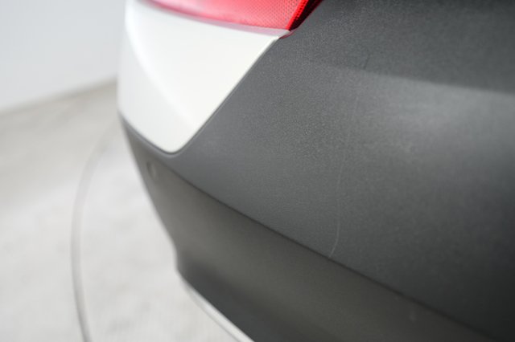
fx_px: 372
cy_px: 171
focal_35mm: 26
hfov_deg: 69.4
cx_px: 258
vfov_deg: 49.5
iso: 1250
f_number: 2.8
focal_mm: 26
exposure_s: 1/60
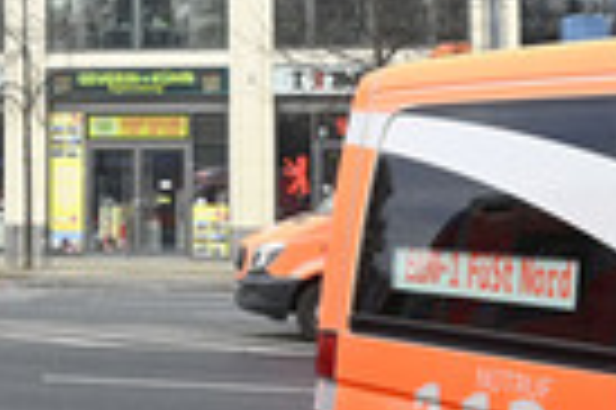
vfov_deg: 14.8
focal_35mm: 92
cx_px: -362
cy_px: 90
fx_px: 1572
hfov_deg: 18.9
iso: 2000
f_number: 13
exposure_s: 1/320
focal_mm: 28
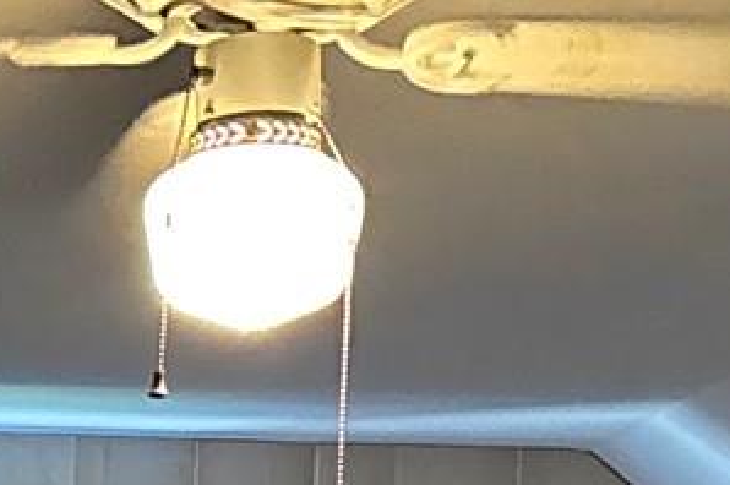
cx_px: -409
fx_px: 3767
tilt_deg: -4.0
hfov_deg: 10.6
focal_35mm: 186
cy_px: 1369
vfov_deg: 6.8
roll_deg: -1.5
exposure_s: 1/40
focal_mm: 5.96
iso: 500
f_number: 1.6
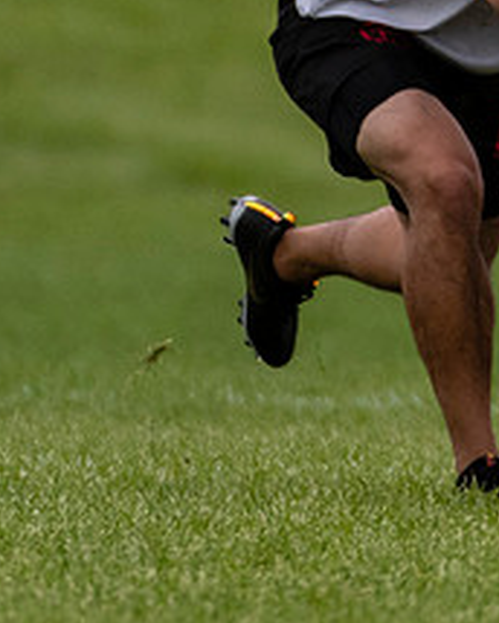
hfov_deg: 0.6
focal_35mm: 2772
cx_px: 502
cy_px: -212
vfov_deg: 0.7
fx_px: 51173
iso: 500
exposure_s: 1/1250
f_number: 4
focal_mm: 400
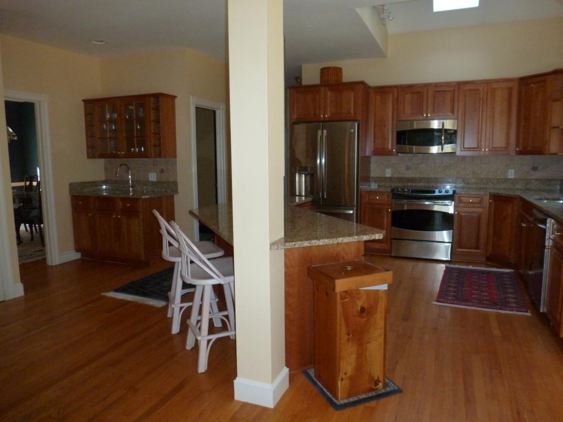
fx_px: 390
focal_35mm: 24
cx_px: 282
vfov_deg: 56.8
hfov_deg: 71.6
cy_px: 211
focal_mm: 4.3
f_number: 3.3
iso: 400
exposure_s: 1/60
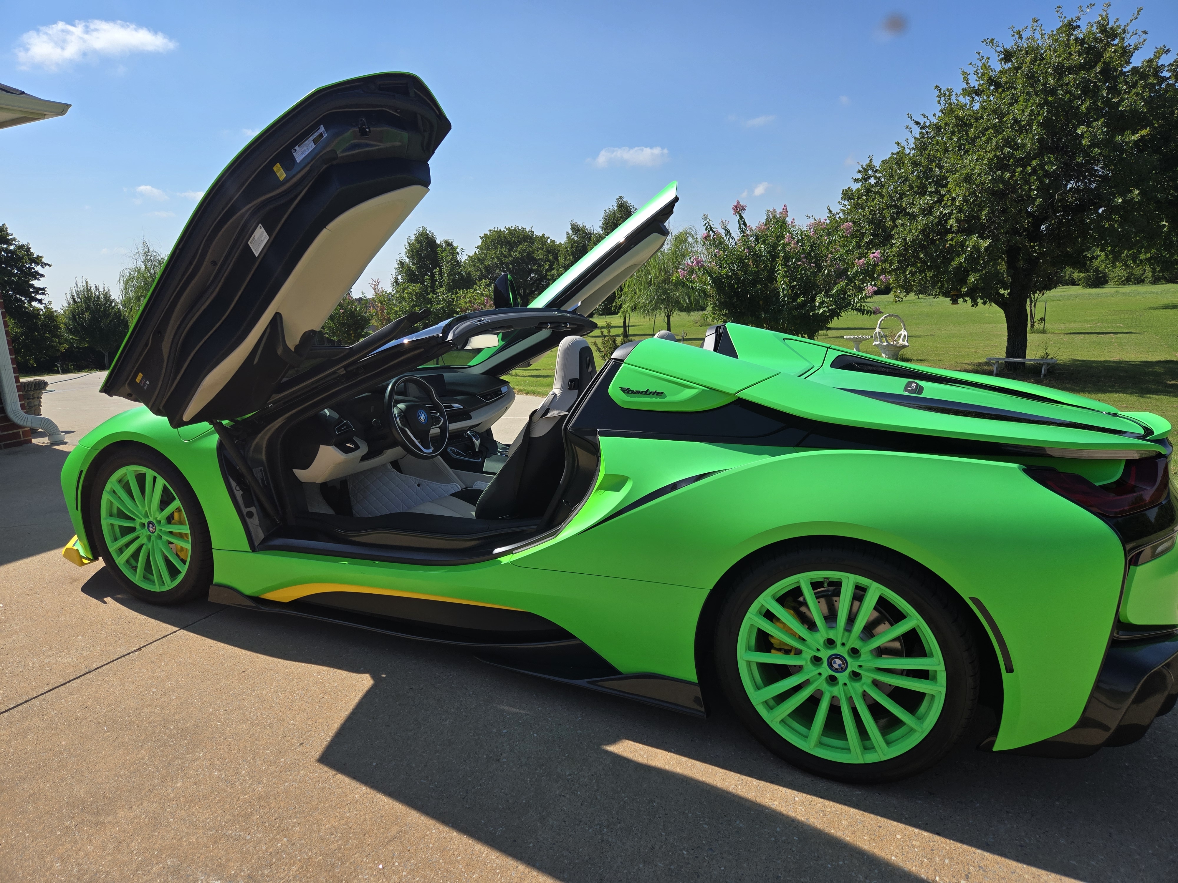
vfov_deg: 58.9
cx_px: 589
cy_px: 442
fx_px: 783
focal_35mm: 23
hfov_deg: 73.9
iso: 32
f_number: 1.8
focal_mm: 5.4
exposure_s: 1/2921
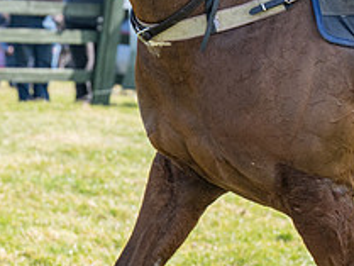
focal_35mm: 342
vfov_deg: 4.3
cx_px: 423
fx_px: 3499
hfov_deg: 5.8
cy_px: -95
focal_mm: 70
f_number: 5
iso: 200
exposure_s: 1/640
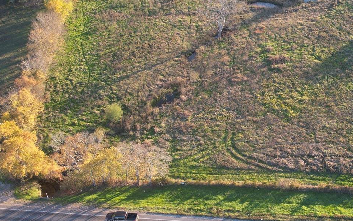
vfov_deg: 25.3
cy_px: 107
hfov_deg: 39.1
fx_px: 491
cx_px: 235
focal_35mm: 51
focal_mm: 8.38
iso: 100
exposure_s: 1/180
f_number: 2.8
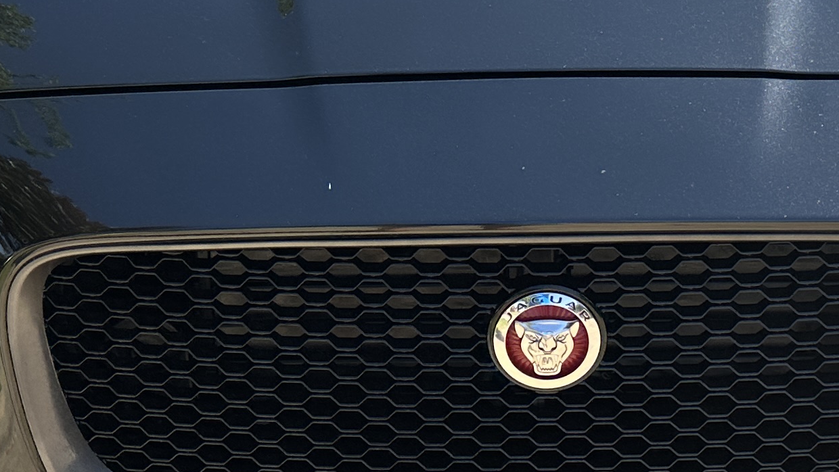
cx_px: 438
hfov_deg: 25.0
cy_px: -14
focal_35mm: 85
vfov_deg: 14.0
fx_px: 1891
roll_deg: -0.5
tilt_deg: -23.2
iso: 80
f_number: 1.78
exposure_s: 1/1517
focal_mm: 6.86
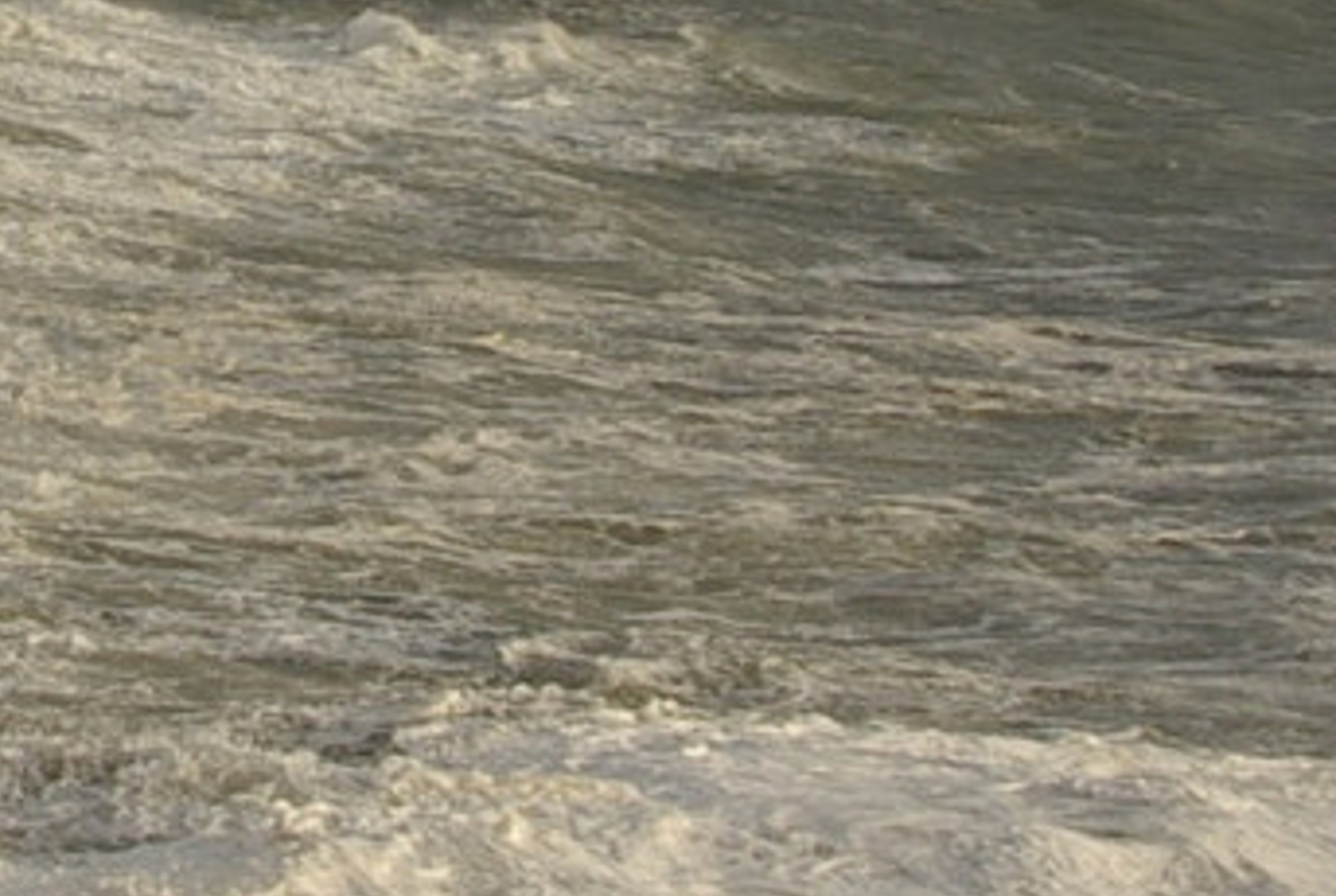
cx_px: 55
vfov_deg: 8.4
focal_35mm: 162
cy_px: -88
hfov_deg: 12.5
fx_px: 6028
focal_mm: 18.13
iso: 100
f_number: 6.7
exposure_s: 1/125
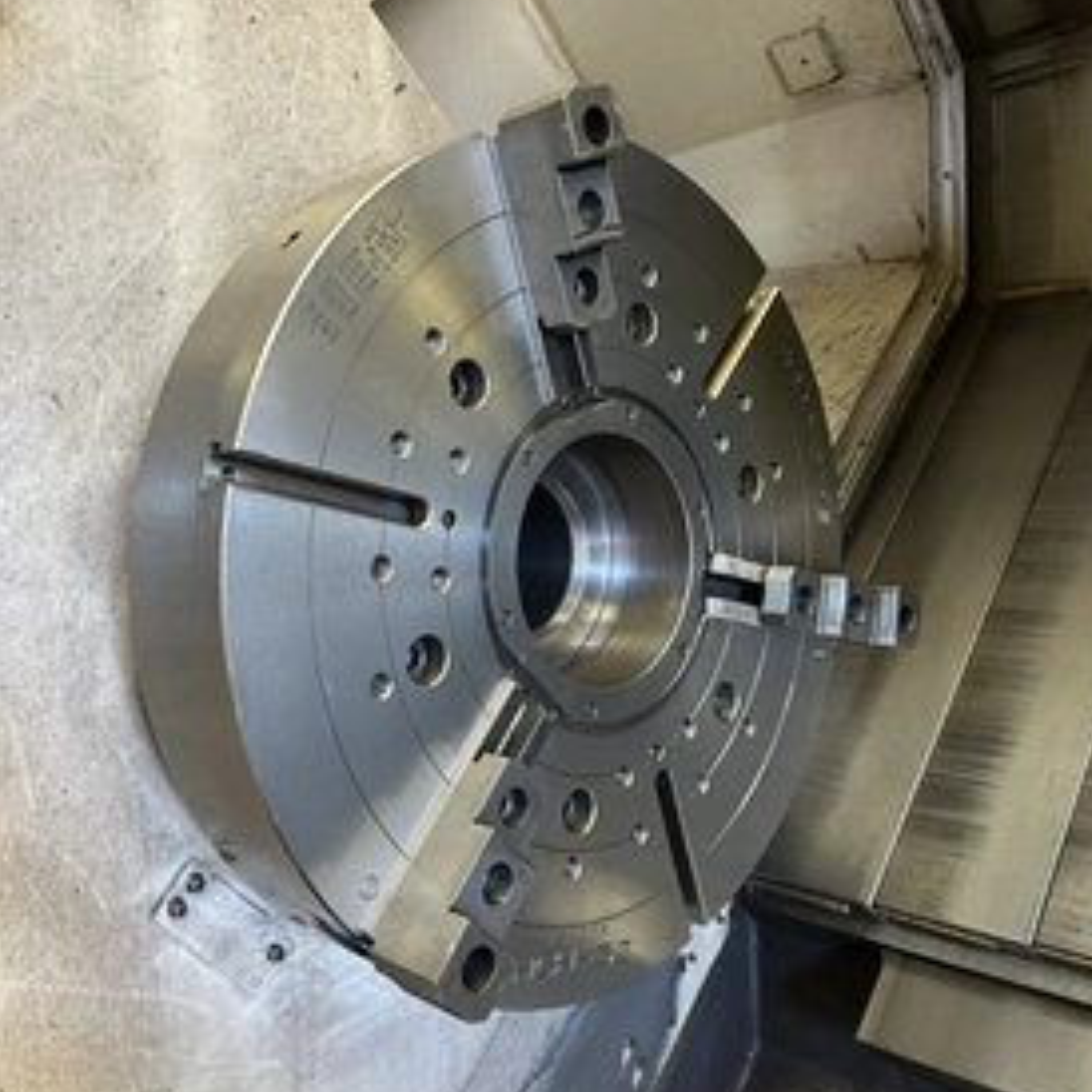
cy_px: 510
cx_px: 526
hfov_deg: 52.5
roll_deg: +1.4
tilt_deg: -0.4
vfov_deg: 52.5
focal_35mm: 31
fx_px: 1106
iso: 250
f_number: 1.78
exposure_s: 1/78
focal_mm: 6.86
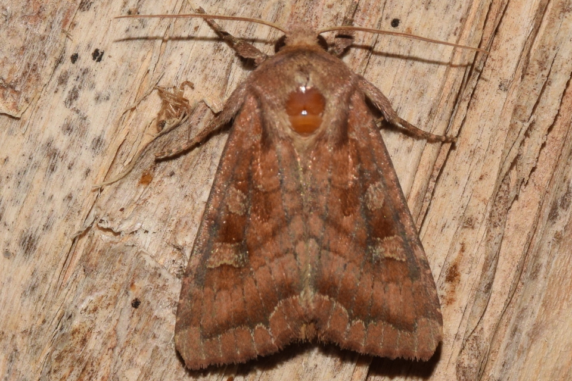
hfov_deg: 9.8
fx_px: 3336
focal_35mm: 210
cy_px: 190
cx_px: 286
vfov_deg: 6.5
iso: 200
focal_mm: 140
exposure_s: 1/160
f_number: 14
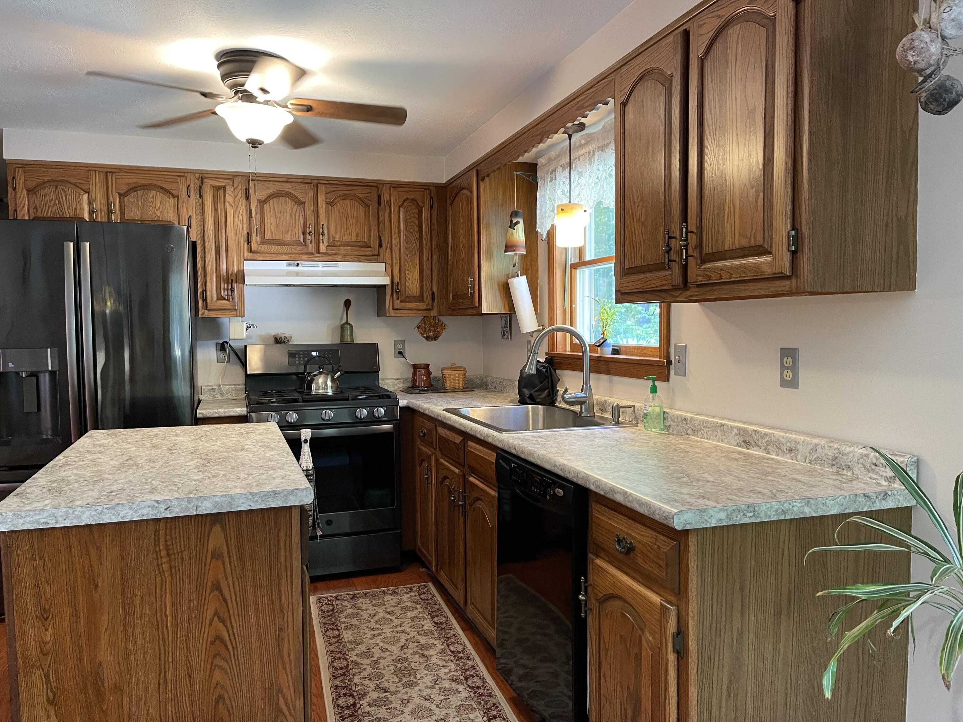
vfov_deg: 53.1
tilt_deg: -3.9
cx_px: 482
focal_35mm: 26
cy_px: 361
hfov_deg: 67.3
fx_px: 723
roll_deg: +0.0
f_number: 1.6
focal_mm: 5.1
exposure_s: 1/60
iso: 250
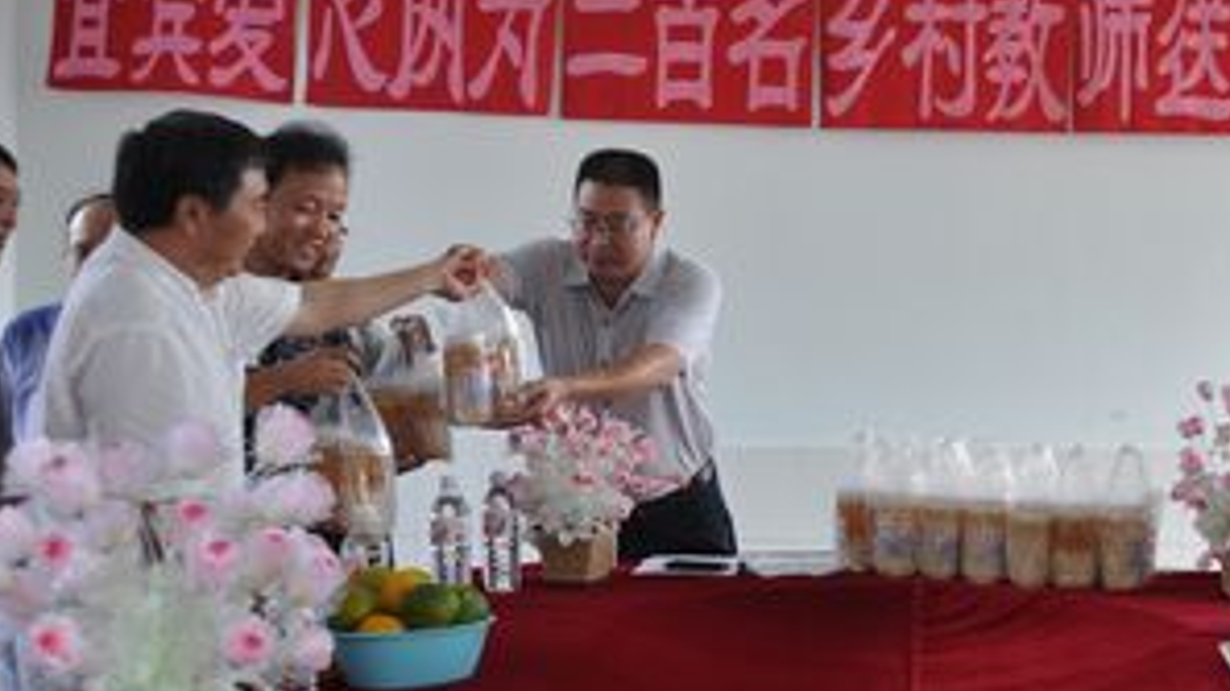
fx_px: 1988
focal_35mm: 61
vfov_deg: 19.7
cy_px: 304
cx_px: 890
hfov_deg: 33.8
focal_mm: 21
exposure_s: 1/80
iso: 250
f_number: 3.8
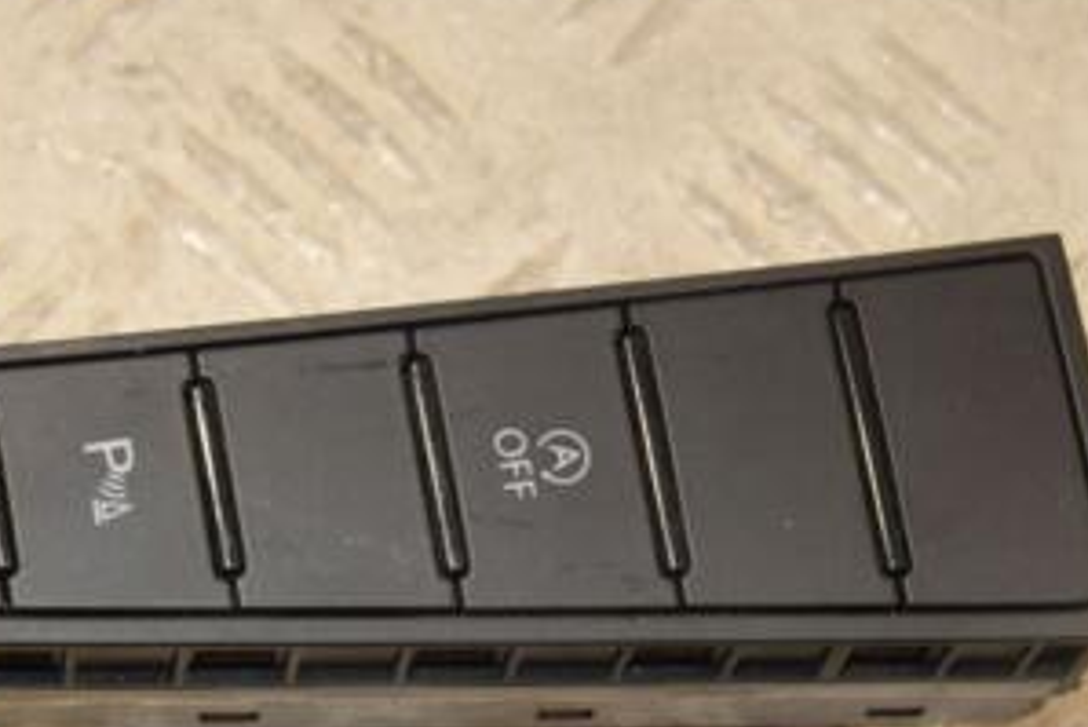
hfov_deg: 13.6
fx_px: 4566
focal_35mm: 151
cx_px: 402
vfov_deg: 9.1
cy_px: 559
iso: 800
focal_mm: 50
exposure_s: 1/200
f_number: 7.1
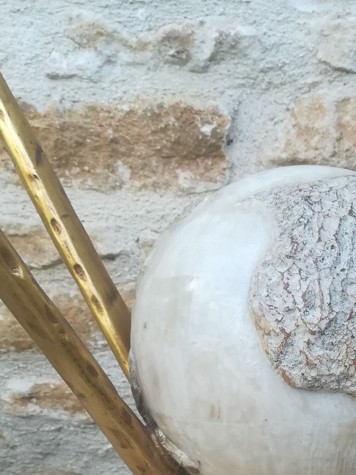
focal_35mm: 52
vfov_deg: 34.3
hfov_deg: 27.3
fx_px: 713
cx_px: 304
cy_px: 447
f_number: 2.2
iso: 100
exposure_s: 1/100
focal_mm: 3.83
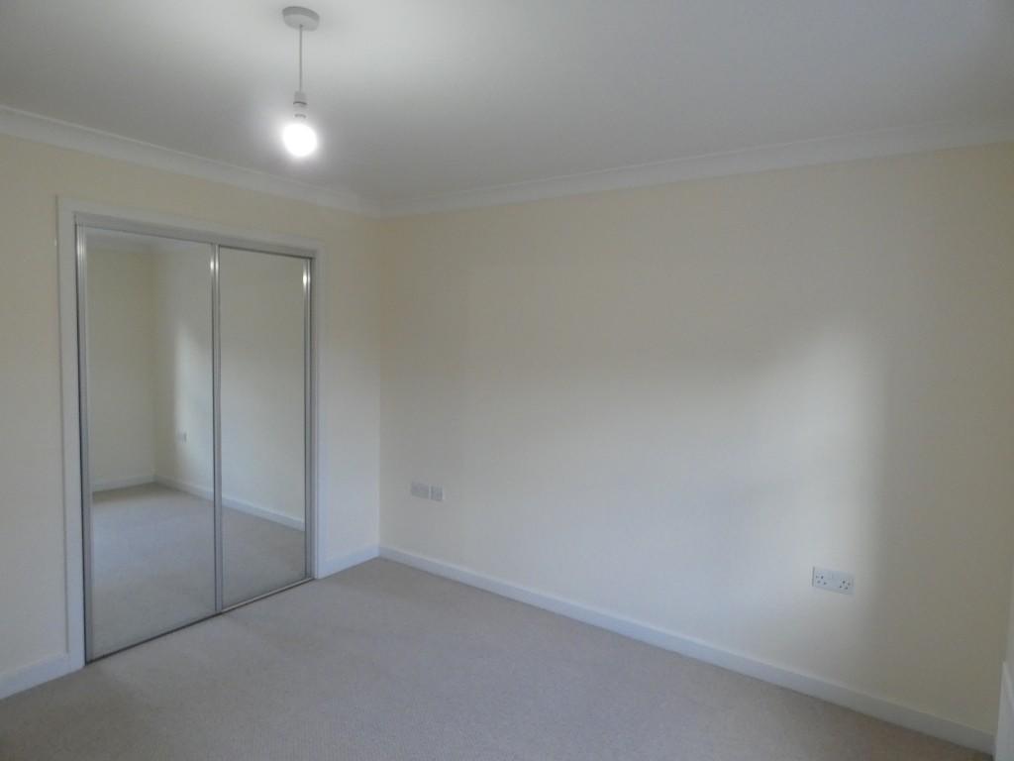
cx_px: 507
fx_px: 586
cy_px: 380
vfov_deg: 66.0
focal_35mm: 20
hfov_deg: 81.7
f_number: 2.8
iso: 320
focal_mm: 3.6
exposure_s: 1/60
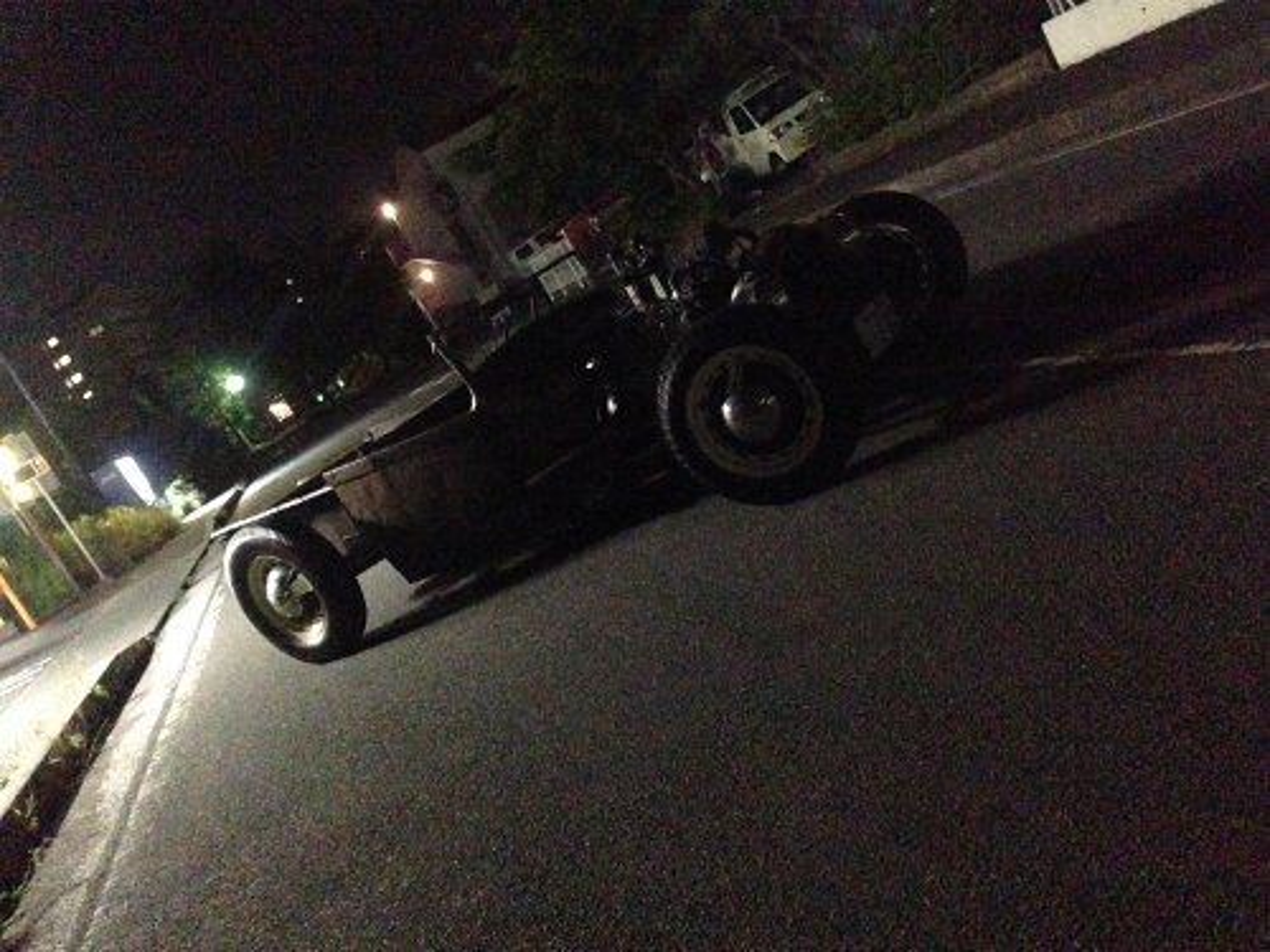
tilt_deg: -9.1
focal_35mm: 33
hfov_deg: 55.4
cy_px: 476
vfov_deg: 42.9
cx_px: 635
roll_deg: +29.6
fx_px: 1211
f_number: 2.4
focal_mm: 4.12
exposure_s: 1/15
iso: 3200
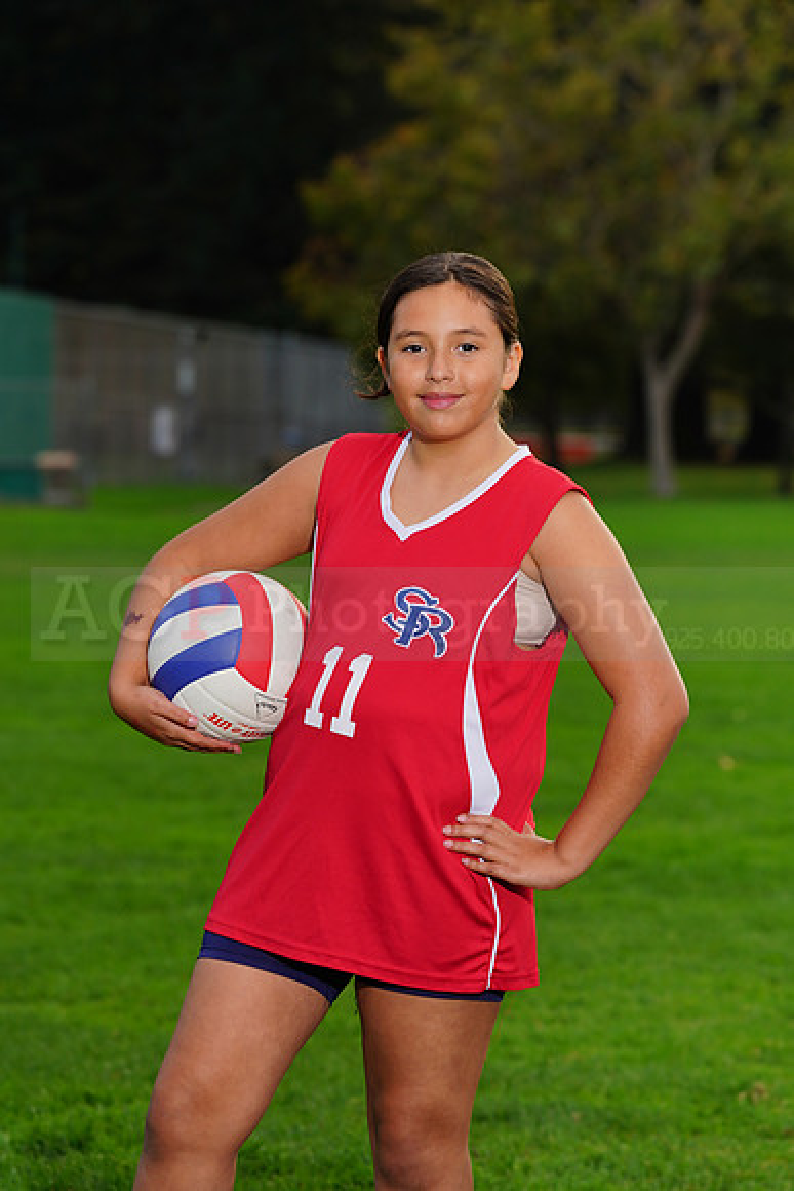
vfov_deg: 11.2
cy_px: 596
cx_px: 397
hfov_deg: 7.5
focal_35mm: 183
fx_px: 6050
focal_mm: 183
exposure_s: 1/200
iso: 160
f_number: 8
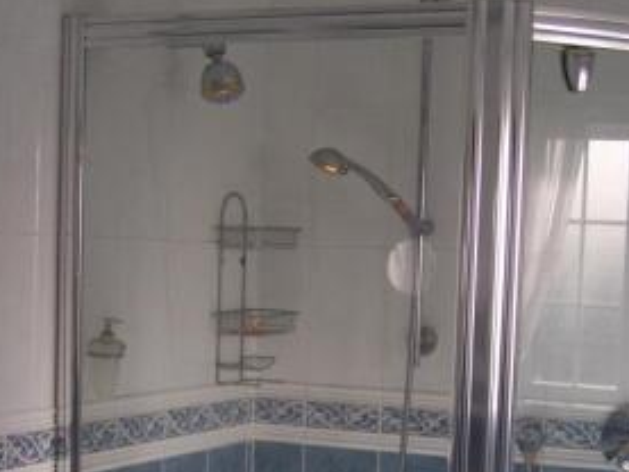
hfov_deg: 24.3
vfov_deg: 18.0
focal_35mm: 80
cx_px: 392
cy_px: 478
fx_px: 1454
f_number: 2.8
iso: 80
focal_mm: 6.3
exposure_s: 1/125
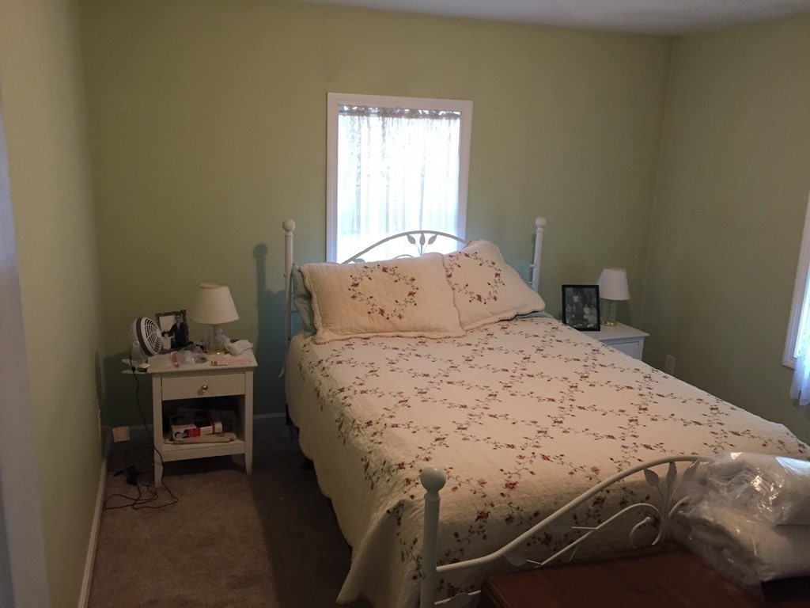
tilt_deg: -14.1
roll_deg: -1.3
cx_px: 405
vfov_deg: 48.2
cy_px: 304
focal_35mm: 29
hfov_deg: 61.7
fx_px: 679
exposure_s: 1/30
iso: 160
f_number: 2.2
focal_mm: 4.15
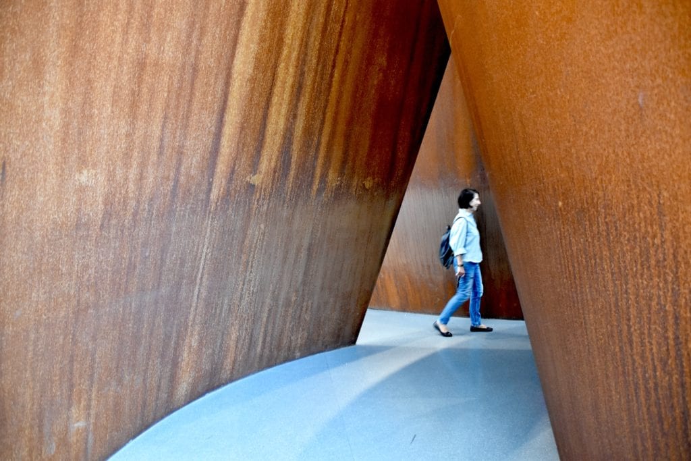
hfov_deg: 67.4
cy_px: 230
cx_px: 346
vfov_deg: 47.9
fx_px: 518
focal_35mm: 27
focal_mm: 18
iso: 2200
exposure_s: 1/30
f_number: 3.5
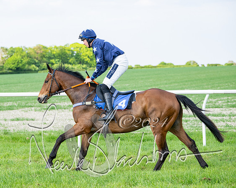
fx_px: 811
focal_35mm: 116
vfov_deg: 13.3
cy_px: 86
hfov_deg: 16.5
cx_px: 81
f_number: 4
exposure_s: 1/1600
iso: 400
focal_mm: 92
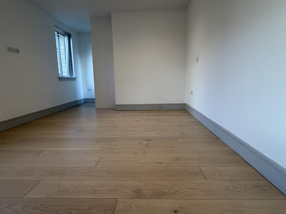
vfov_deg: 71.4
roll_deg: +1.0
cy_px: 98
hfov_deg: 87.7
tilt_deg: -8.0
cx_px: 146
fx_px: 149
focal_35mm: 18
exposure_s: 1/100
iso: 160
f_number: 2.2
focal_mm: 2.22
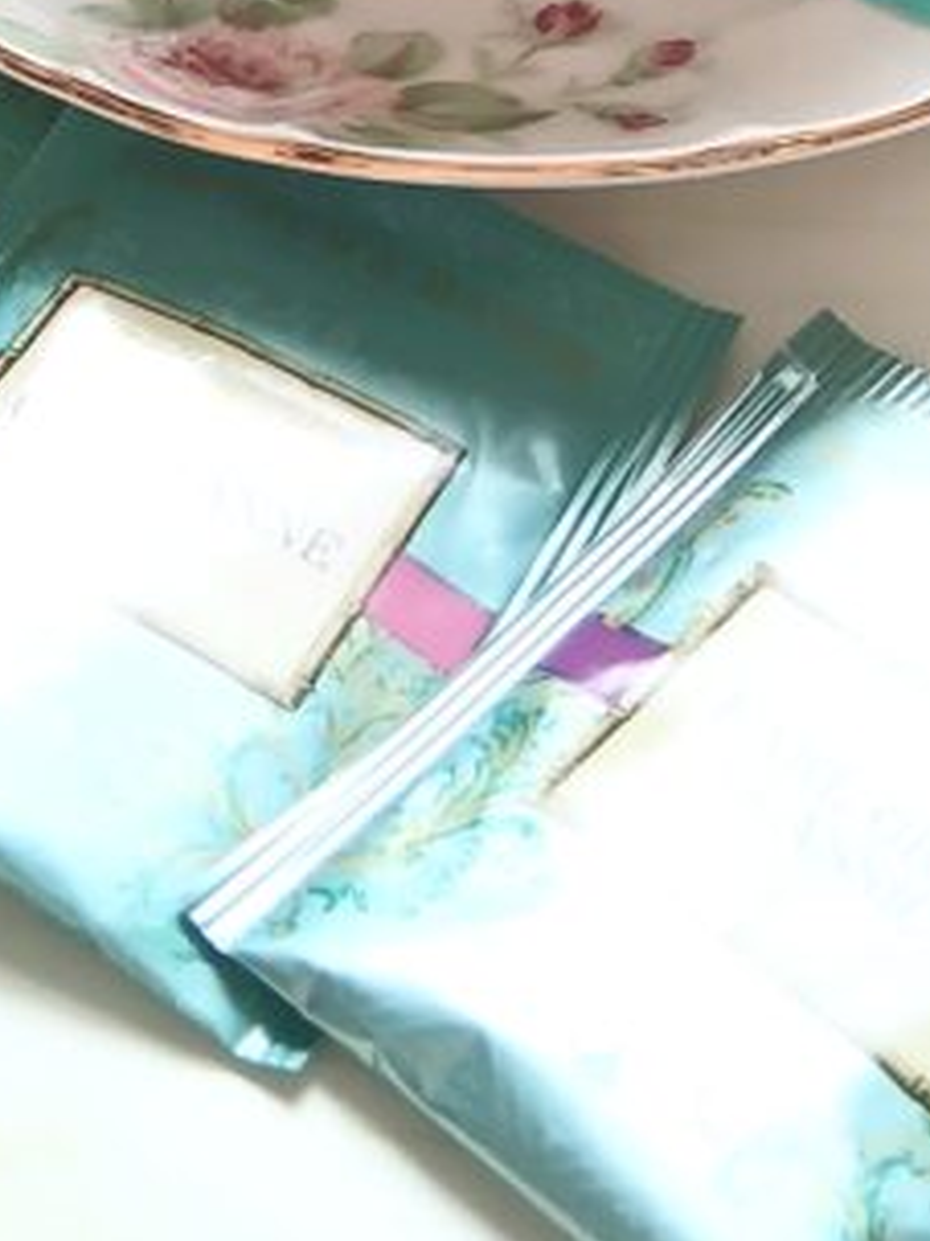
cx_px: 471
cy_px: -651
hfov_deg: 16.8
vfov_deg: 19.3
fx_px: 3155
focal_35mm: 88
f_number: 1.8
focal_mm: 3.86
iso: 200
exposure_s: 1/60.2
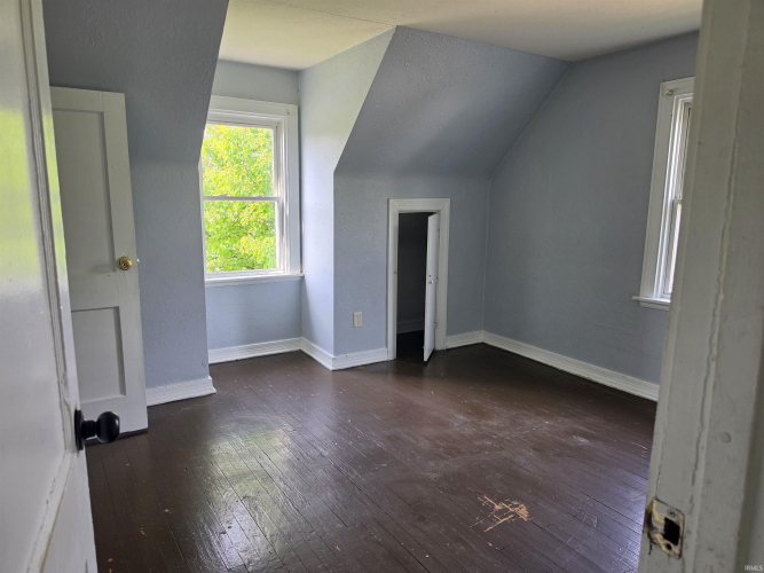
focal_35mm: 23
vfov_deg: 58.9
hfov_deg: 73.9
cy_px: 286
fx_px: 508
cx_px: 382
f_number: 1.4
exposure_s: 1/180
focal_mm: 6.5
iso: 32
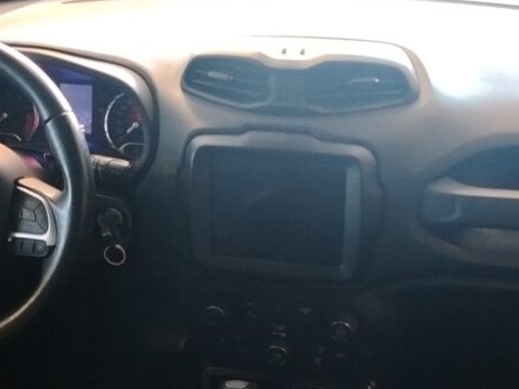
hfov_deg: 35.5
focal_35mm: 54
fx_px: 809
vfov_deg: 26.8
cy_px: 262
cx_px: 286
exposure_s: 1/20
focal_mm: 5.25
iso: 4700
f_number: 1.75
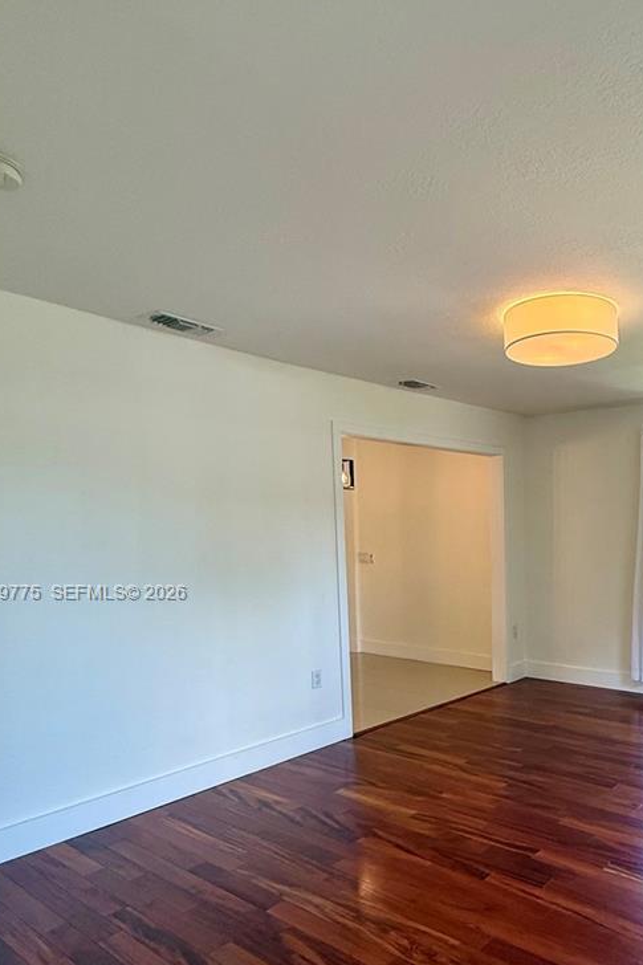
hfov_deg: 49.2
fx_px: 643
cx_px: 537
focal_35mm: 24
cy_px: 594
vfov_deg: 72.7
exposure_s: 1/120
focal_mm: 2.22
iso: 125
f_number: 2.2
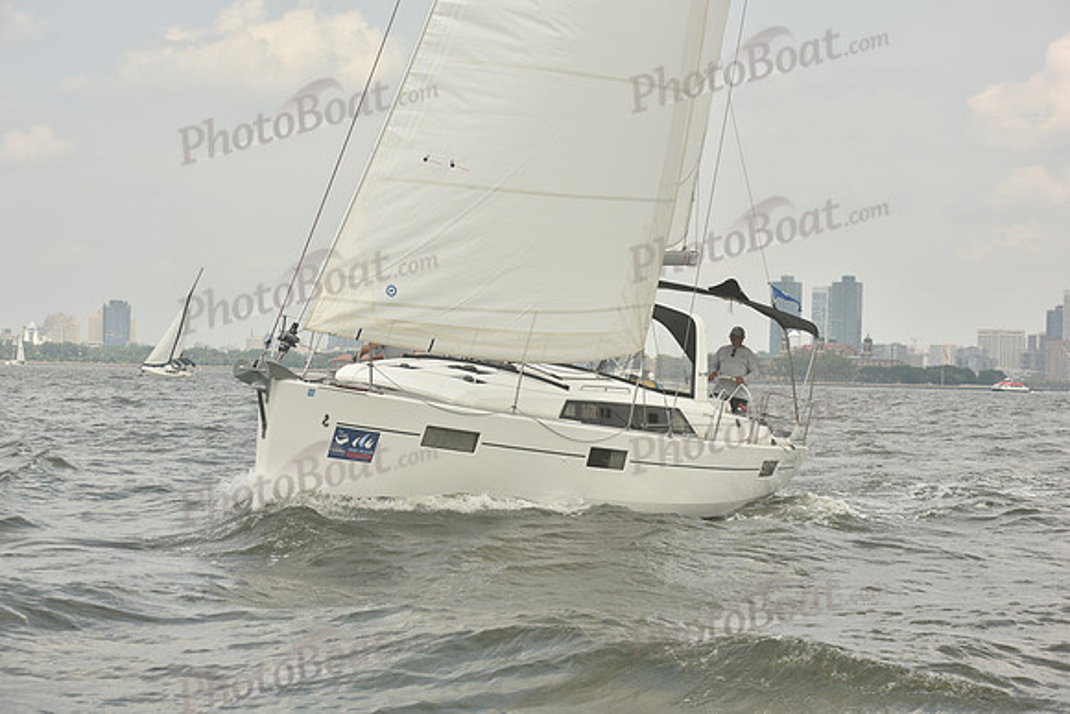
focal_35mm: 86
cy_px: 357
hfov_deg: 23.6
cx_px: 535
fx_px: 2557
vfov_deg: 15.9
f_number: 8
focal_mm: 86
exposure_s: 1/800
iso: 250
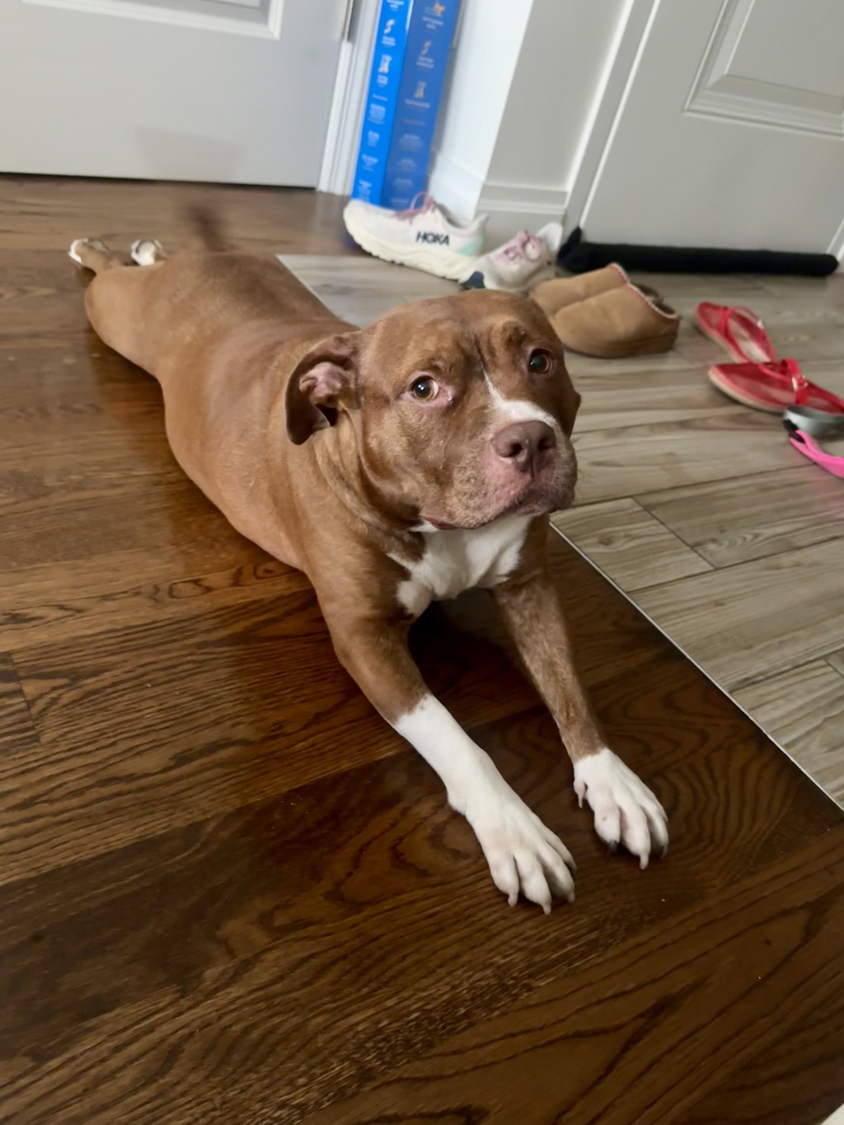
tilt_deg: -34.3
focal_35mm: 24
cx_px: 422
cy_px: 562
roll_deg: -15.8
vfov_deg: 71.6
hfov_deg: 56.8
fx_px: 780
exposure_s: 1/31
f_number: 1.78
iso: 1000
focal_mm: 6.86
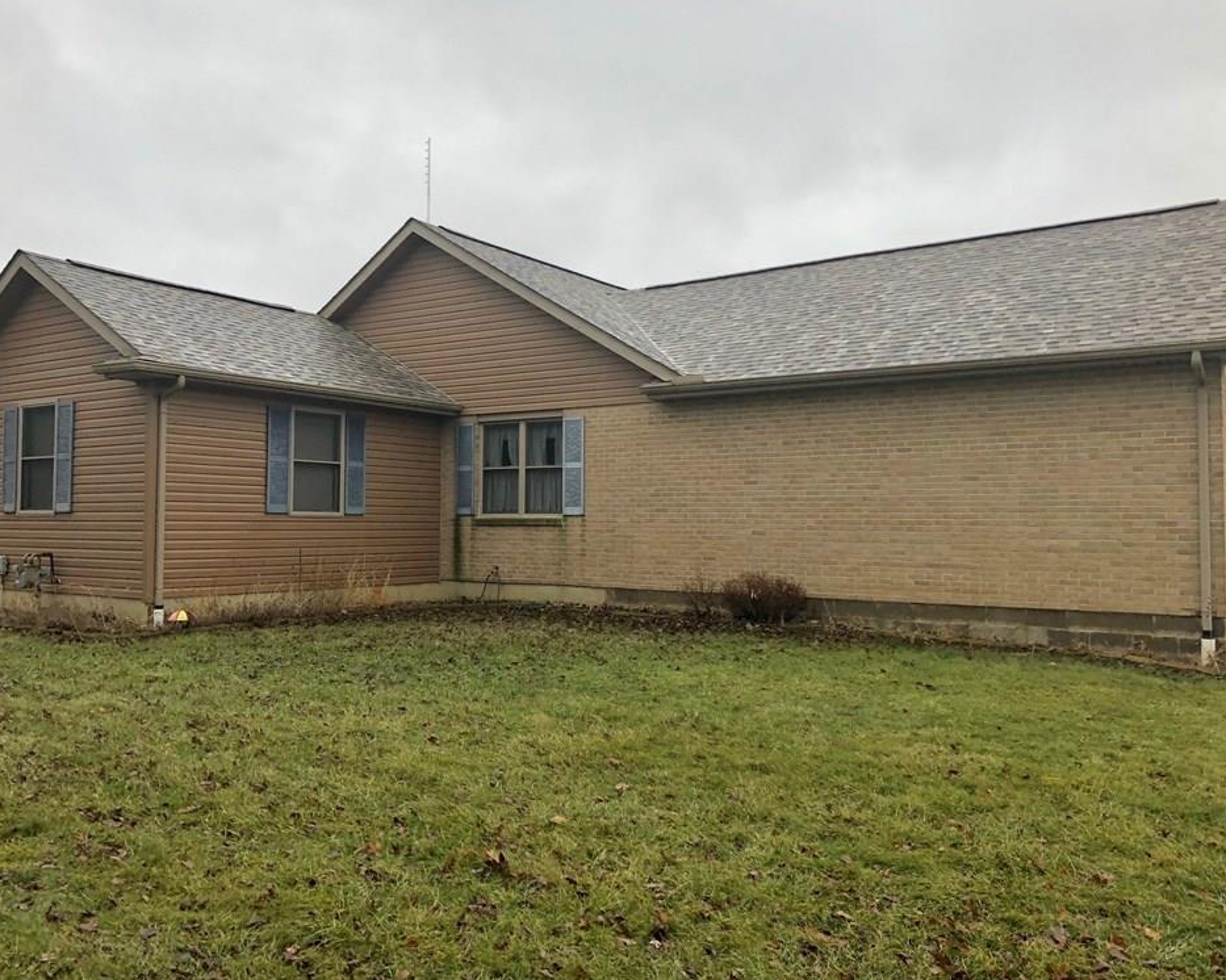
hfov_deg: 58.8
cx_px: 597
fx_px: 1088
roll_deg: +0.4
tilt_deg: +1.7
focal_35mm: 30
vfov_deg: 48.5
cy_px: 490
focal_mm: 3.99
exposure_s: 1/120
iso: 40
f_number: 1.8
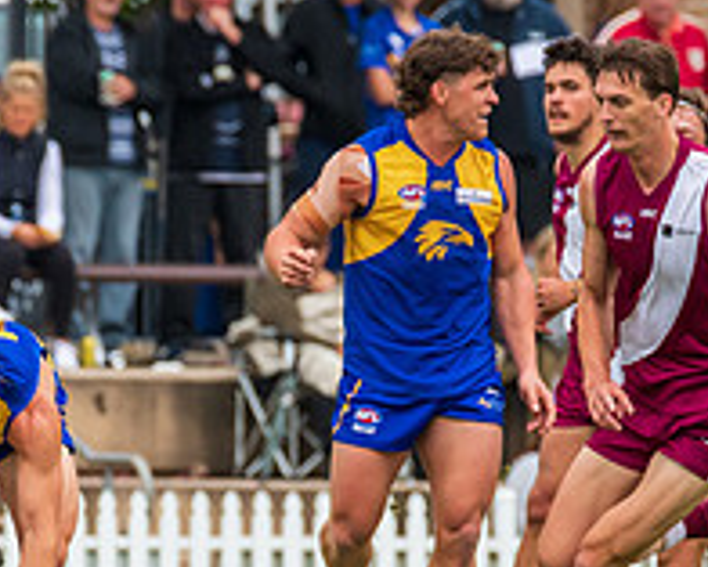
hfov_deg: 1.3
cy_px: 567
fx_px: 30399
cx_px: 196
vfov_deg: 1.1
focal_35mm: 1450
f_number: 10
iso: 1000
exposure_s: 1/1250
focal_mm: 460
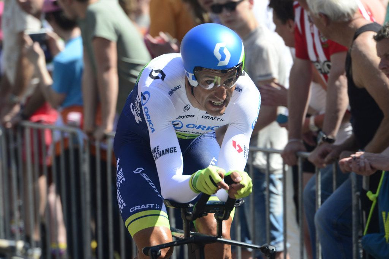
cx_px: 194
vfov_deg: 3.4
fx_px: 4319
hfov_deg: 5.2
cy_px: 130
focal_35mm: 400
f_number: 9
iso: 500
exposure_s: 1/640
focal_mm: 400
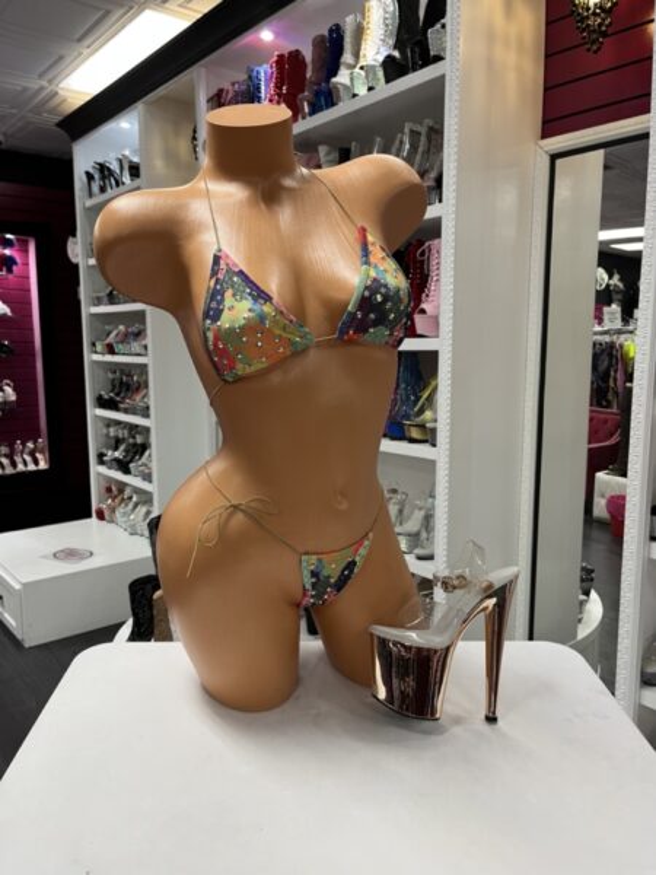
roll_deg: -0.9
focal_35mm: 26
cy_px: 438
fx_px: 657
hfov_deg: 53.1
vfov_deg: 67.3
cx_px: 328
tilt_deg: -8.6
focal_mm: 5.1
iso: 100
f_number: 1.6
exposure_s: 1/60
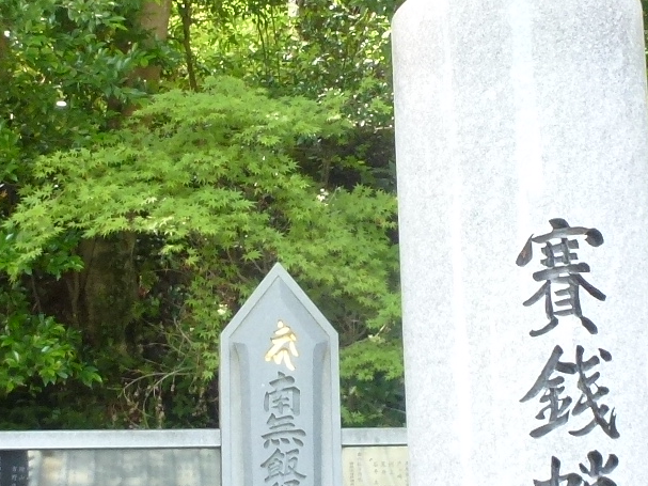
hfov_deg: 24.1
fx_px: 1516
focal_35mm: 81
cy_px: 347
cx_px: 333
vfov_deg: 18.1
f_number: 3.3
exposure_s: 1/60
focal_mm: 4.3
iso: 200
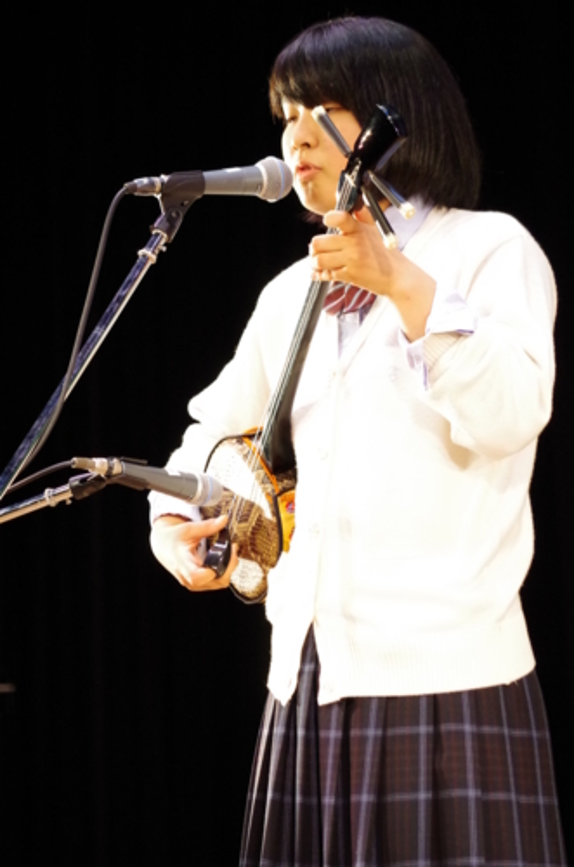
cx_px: 287
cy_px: 434
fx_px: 6489
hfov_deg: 5.1
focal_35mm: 270
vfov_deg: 7.6
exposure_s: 1/200
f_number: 5.6
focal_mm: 180
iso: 3200
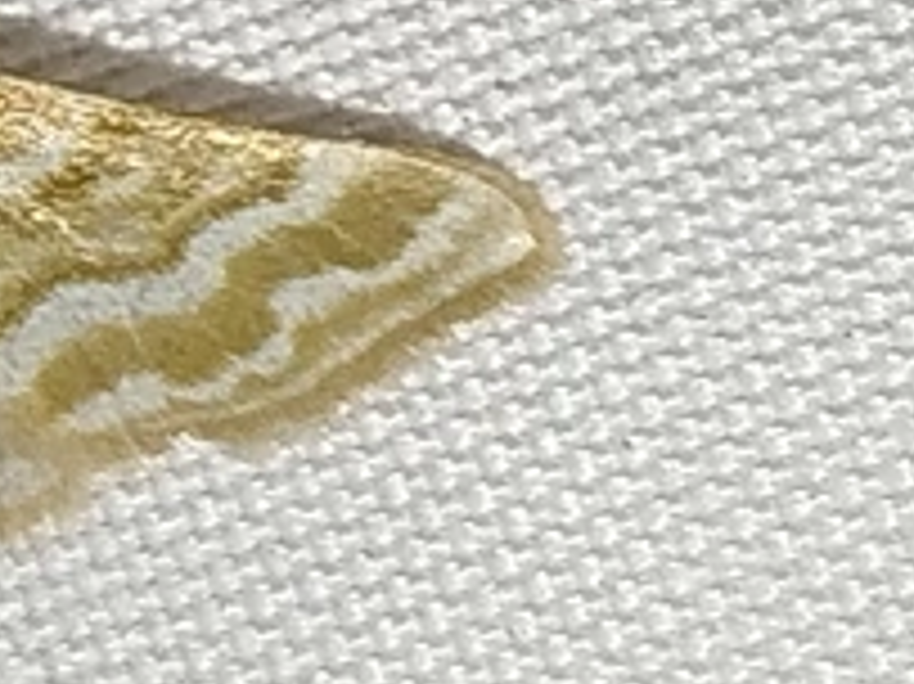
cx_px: -360
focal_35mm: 315
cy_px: -68
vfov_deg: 4.7
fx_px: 8312
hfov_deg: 6.2
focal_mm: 5.31
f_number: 1.7
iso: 50
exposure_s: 1/50
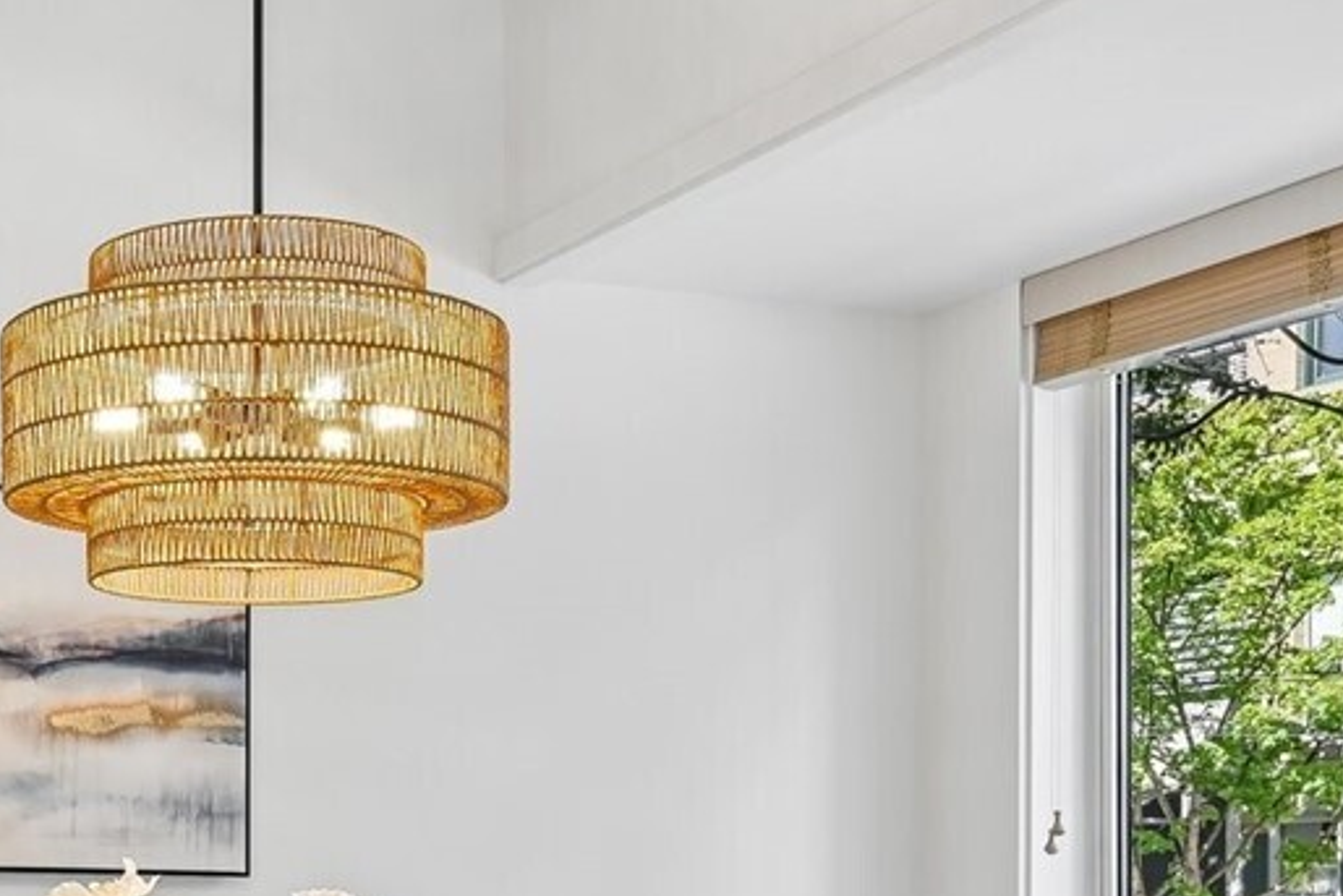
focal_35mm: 66
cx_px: 205
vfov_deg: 20.1
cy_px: 866
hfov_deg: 29.6
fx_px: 2463
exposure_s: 1/80
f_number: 8
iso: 400
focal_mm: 20
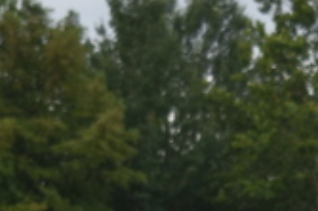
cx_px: 449
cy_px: 537
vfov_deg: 4.3
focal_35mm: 313
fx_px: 2762
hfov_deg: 6.5
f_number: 5
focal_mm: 34
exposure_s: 1/320
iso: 100
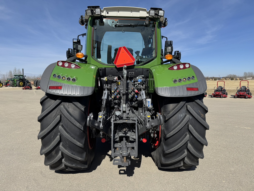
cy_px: 96
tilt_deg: -5.2
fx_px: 176
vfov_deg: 56.8
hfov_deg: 71.6
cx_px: 127
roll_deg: +0.6
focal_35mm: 24
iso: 80
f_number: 1.78
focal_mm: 6.76
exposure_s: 1/4608
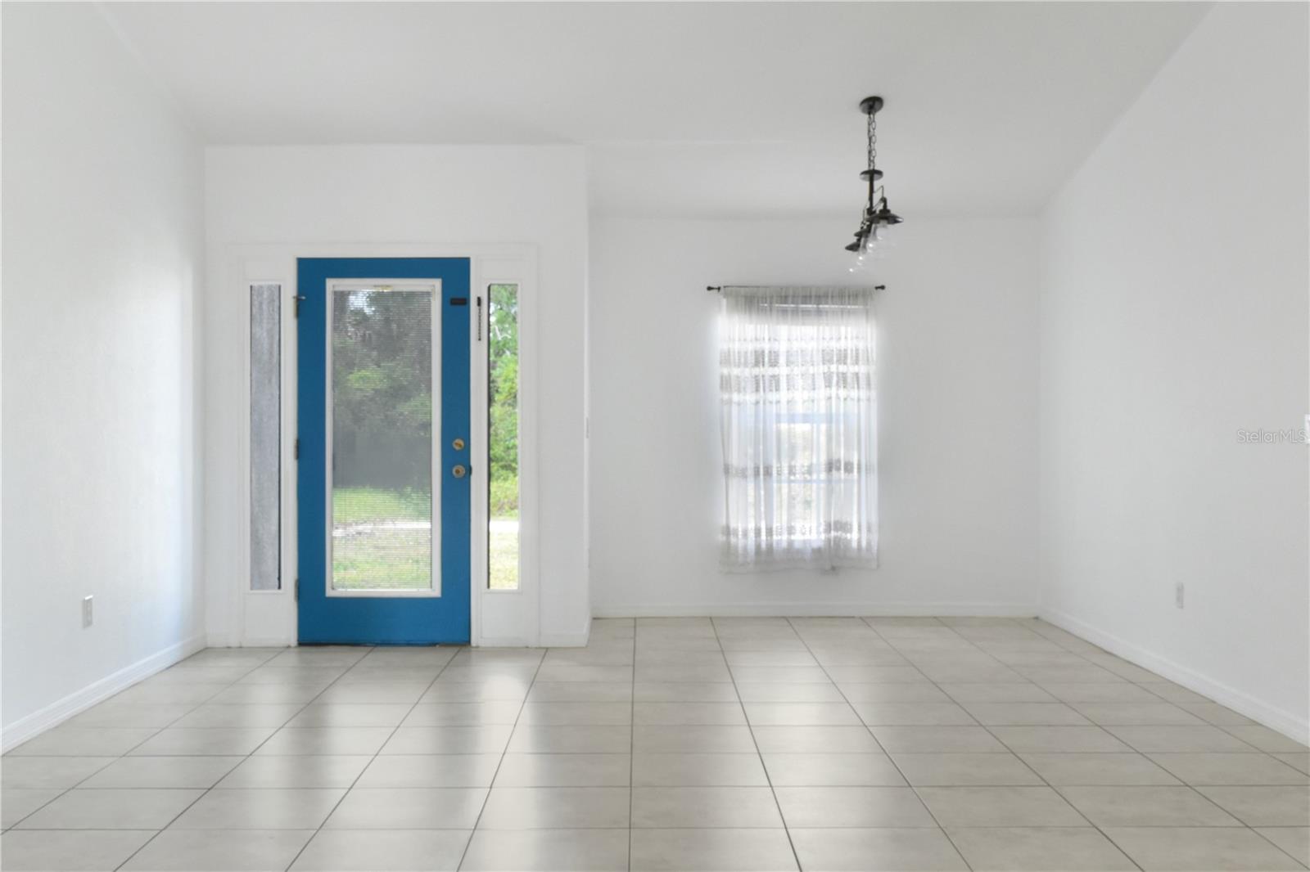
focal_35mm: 36
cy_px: 436
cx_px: 655
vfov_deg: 36.9
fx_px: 1310
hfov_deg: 53.1
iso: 1600
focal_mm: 24
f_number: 10
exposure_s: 1/50
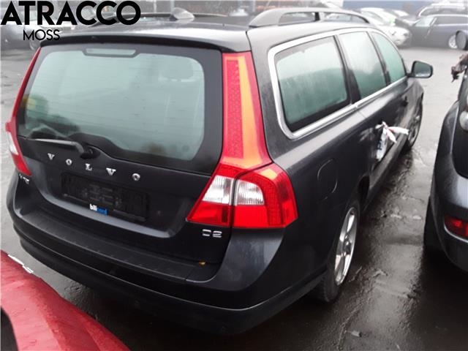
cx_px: 234
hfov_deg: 63.4
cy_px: 176
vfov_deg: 49.7
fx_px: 379
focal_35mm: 28
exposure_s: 1/25
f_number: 1.9
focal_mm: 2.91
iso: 160
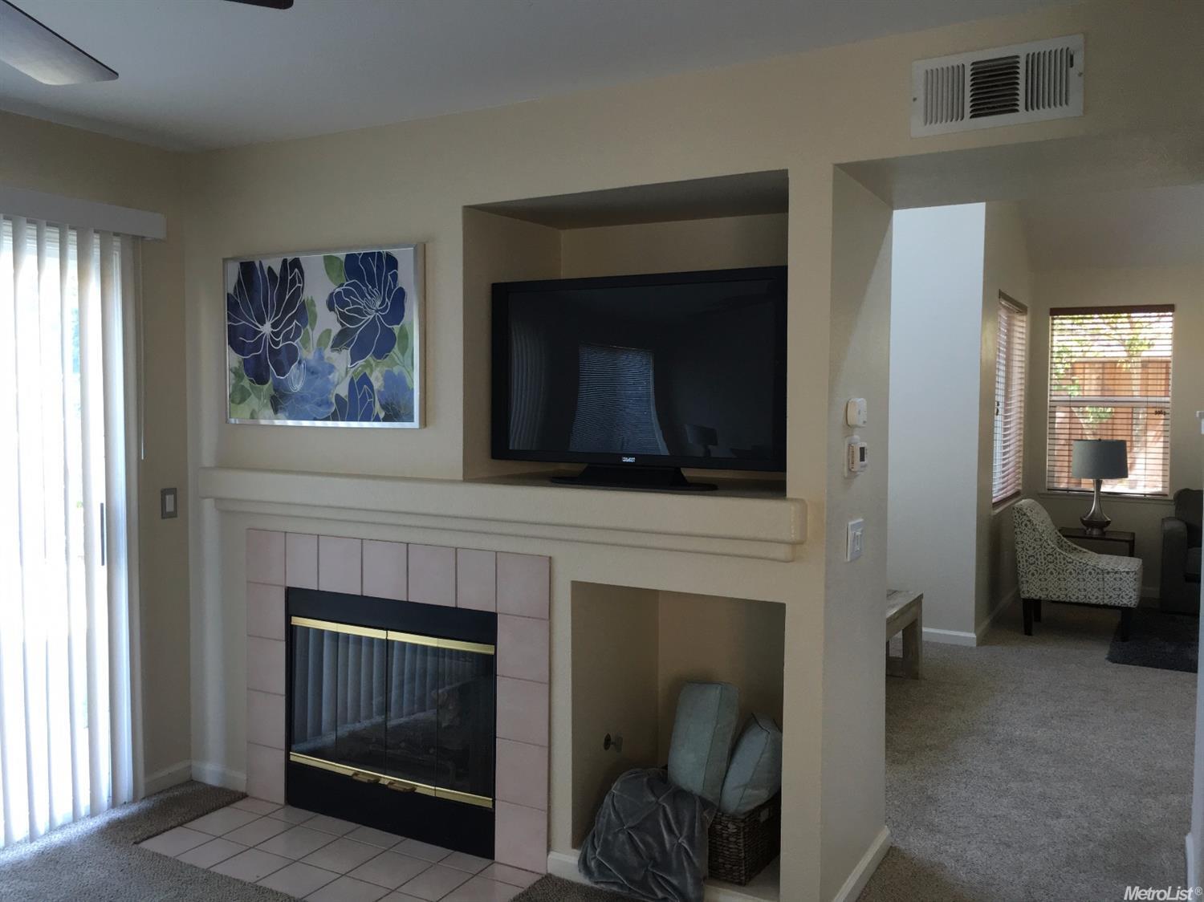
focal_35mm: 29
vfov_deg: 48.2
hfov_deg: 61.7
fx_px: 1008
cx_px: 602
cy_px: 451
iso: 64
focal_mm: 4.15
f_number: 2.2
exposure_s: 1/30
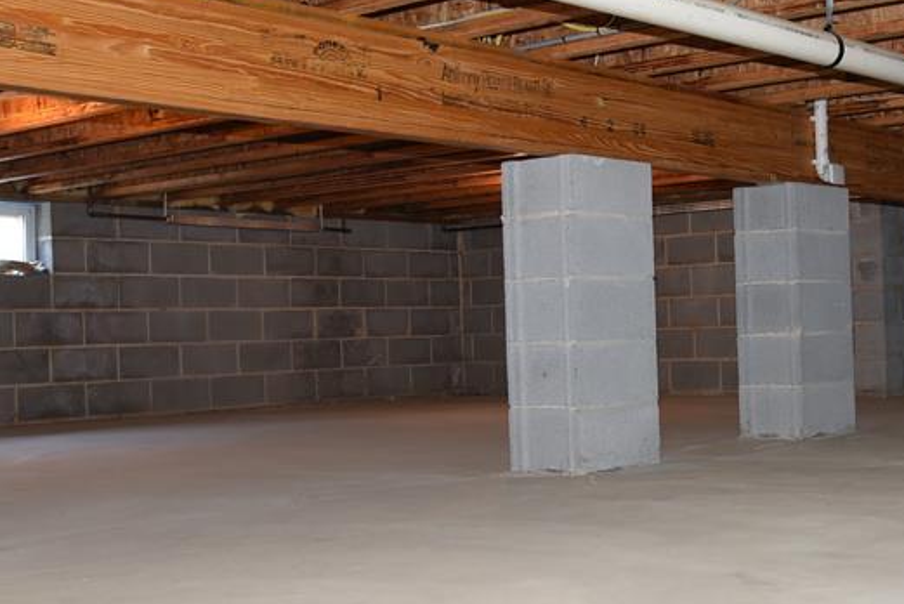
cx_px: 761
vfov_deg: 27.0
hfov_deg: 37.7
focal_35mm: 50
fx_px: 1256
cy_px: 330
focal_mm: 24
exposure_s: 1/60
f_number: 5
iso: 800
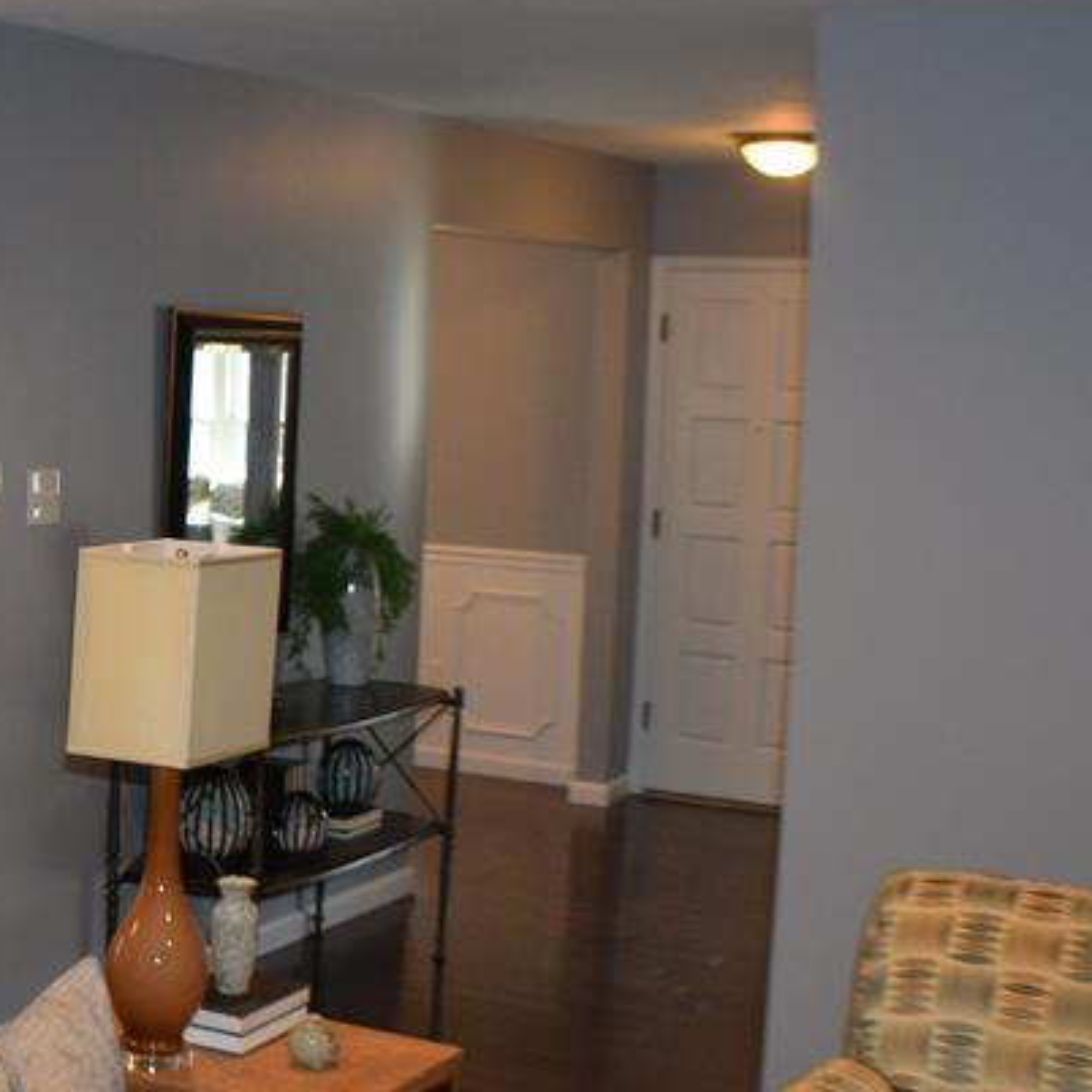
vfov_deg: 20.1
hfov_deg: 19.1
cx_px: -193
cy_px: 576
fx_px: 3075
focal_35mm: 86
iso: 800
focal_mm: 25
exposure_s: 1/100
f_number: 5
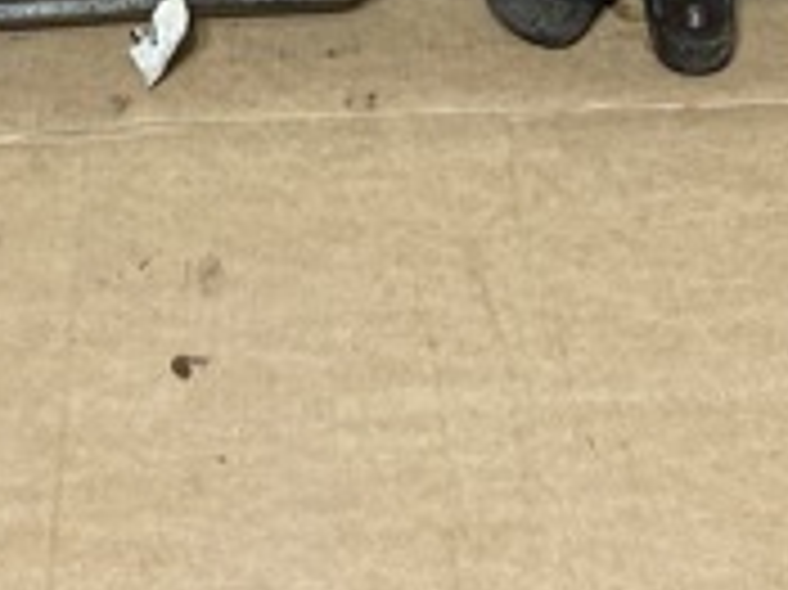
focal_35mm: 95
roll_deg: +1.2
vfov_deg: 14.5
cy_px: -293
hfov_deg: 20.6
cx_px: 297
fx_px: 2161
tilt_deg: -33.1
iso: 64
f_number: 1.8
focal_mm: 4.25
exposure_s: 1/100
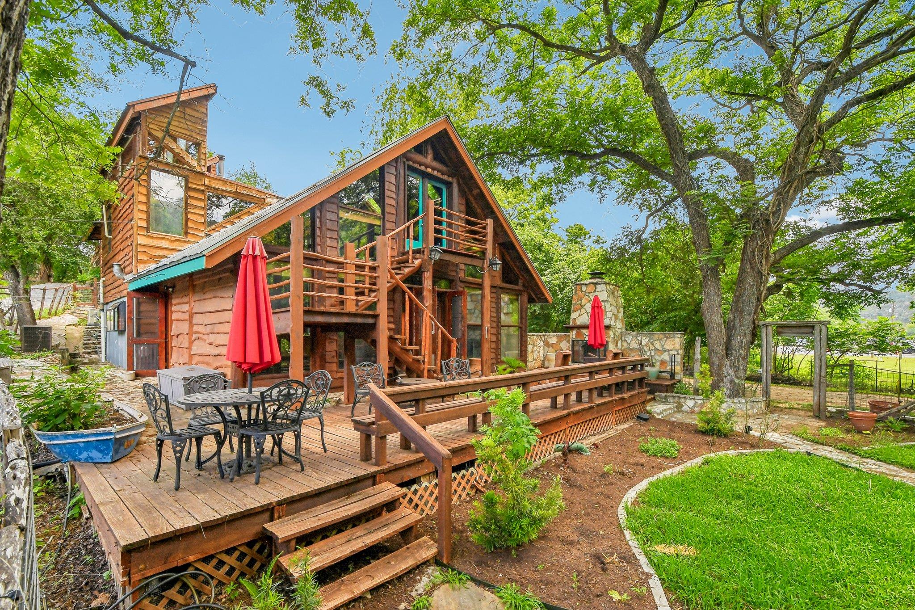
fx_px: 381
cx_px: 458
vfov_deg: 77.3
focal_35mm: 15
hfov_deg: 100.4
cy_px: 305
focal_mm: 10
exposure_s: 1/250
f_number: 8
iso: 400
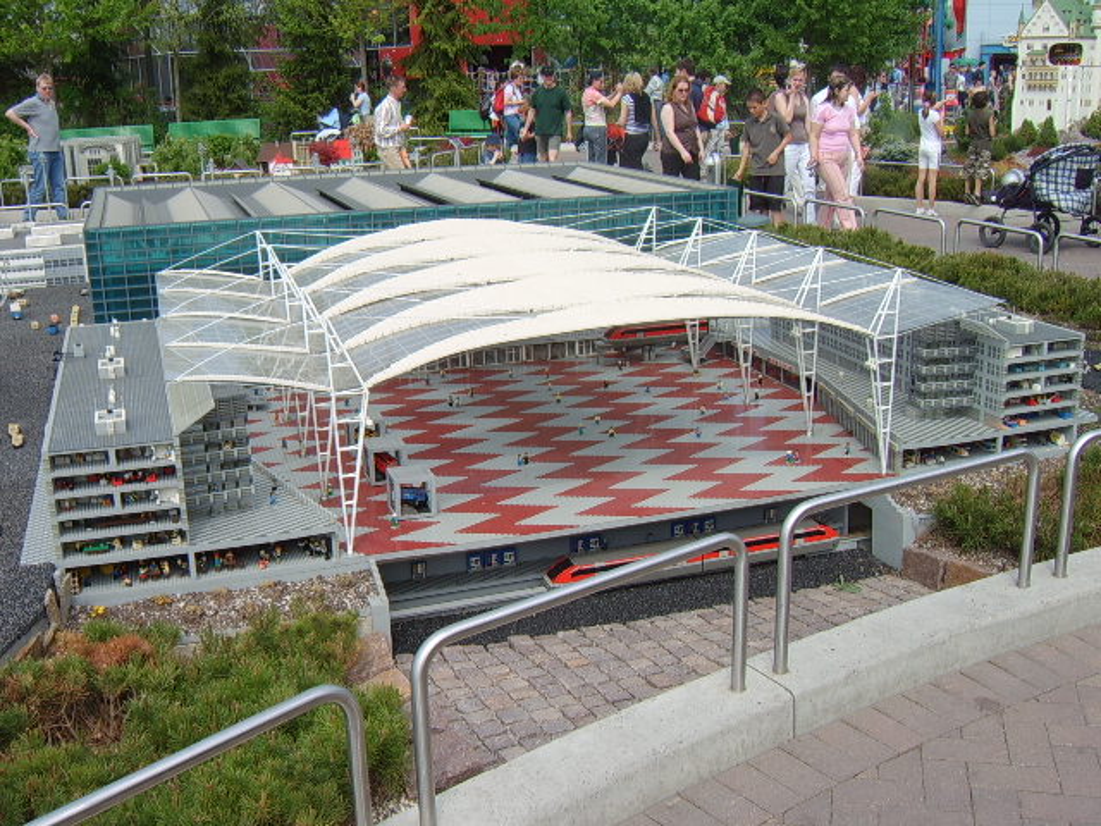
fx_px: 986
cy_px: 413
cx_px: 550
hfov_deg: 58.4
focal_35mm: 31
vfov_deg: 45.4
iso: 50
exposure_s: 1/176
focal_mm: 8.13
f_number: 6.7
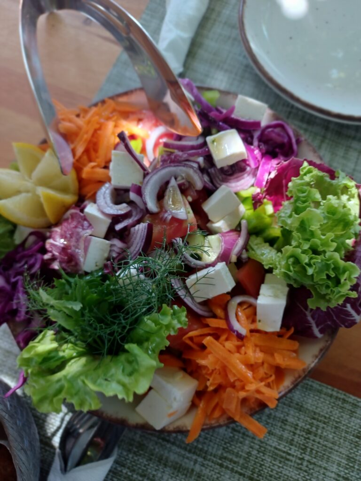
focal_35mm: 25
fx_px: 348
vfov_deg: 69.4
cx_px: 180
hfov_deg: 54.9
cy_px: 240
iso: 125
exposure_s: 1/60
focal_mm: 4.6
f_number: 1.8
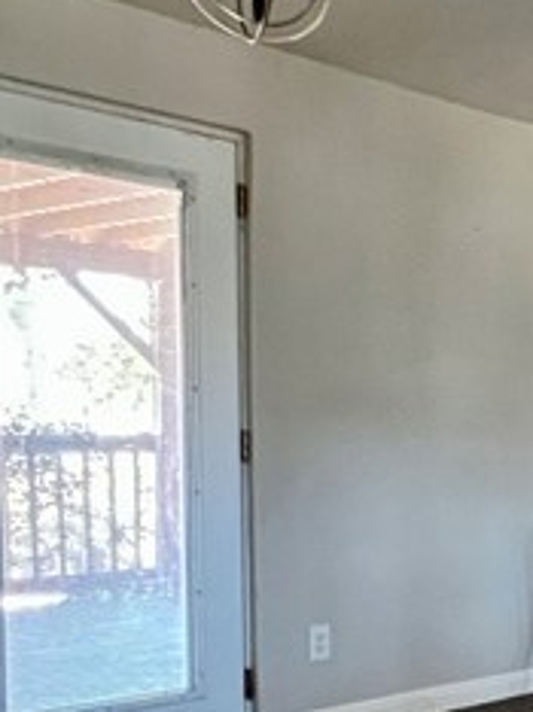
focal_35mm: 57
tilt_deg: -4.5
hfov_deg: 19.8
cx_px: 923
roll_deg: -0.9
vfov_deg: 33.1
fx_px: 1172
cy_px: 545
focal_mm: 1.57
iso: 800
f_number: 1.8
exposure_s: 1/60
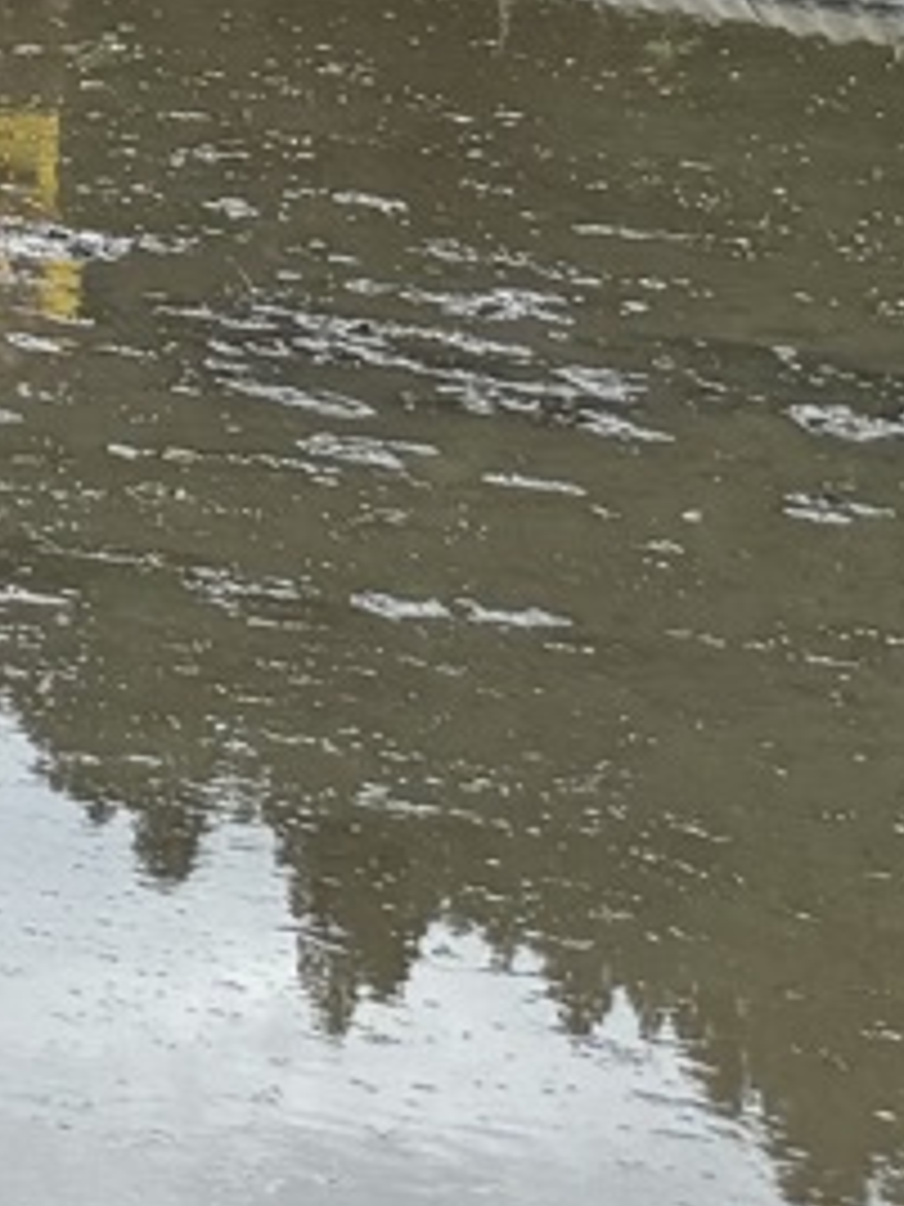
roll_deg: +0.4
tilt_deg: -1.5
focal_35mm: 161
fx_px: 5606
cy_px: -518
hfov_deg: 6.8
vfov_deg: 11.8
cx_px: -2937
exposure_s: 1/2174
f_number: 1.78
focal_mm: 6.76
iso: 80
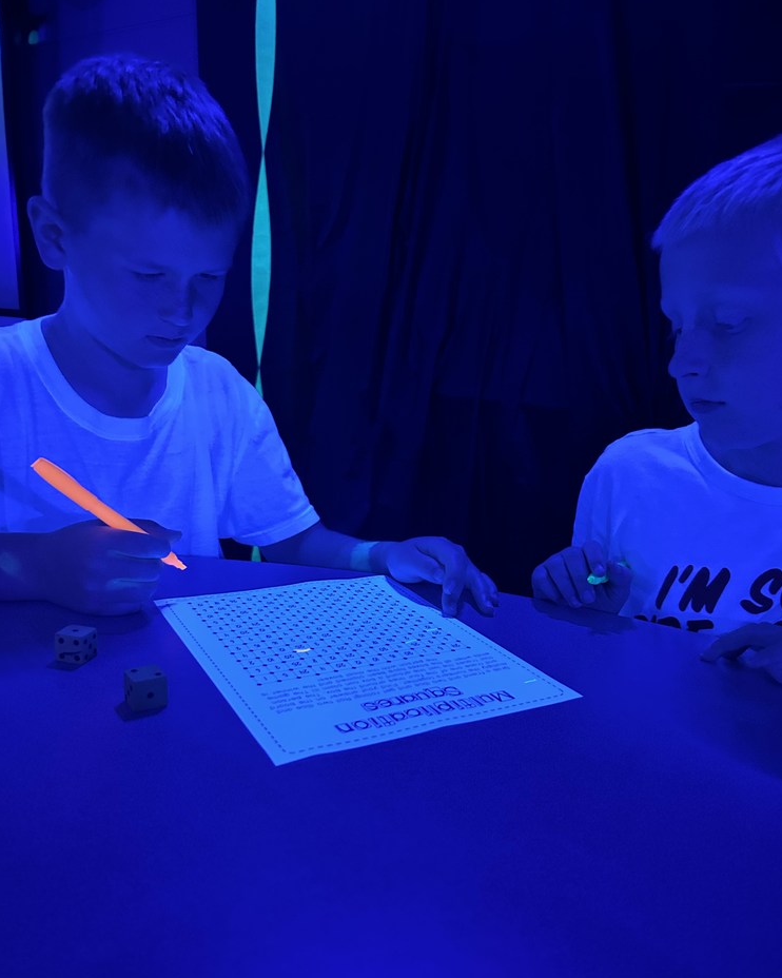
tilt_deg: -14.4
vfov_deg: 62.1
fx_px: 810
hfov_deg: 51.5
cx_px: 400
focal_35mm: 28
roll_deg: -4.1
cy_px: 534
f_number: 1.5
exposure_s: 1/15
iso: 1000
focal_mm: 5.7
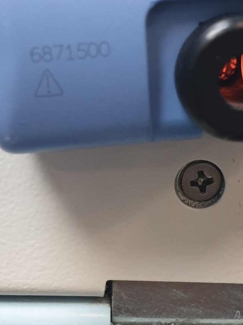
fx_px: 721
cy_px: 121
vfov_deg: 25.3
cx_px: 104
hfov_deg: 19.1
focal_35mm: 77
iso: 320
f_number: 2.4
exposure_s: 1/50
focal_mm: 4.3
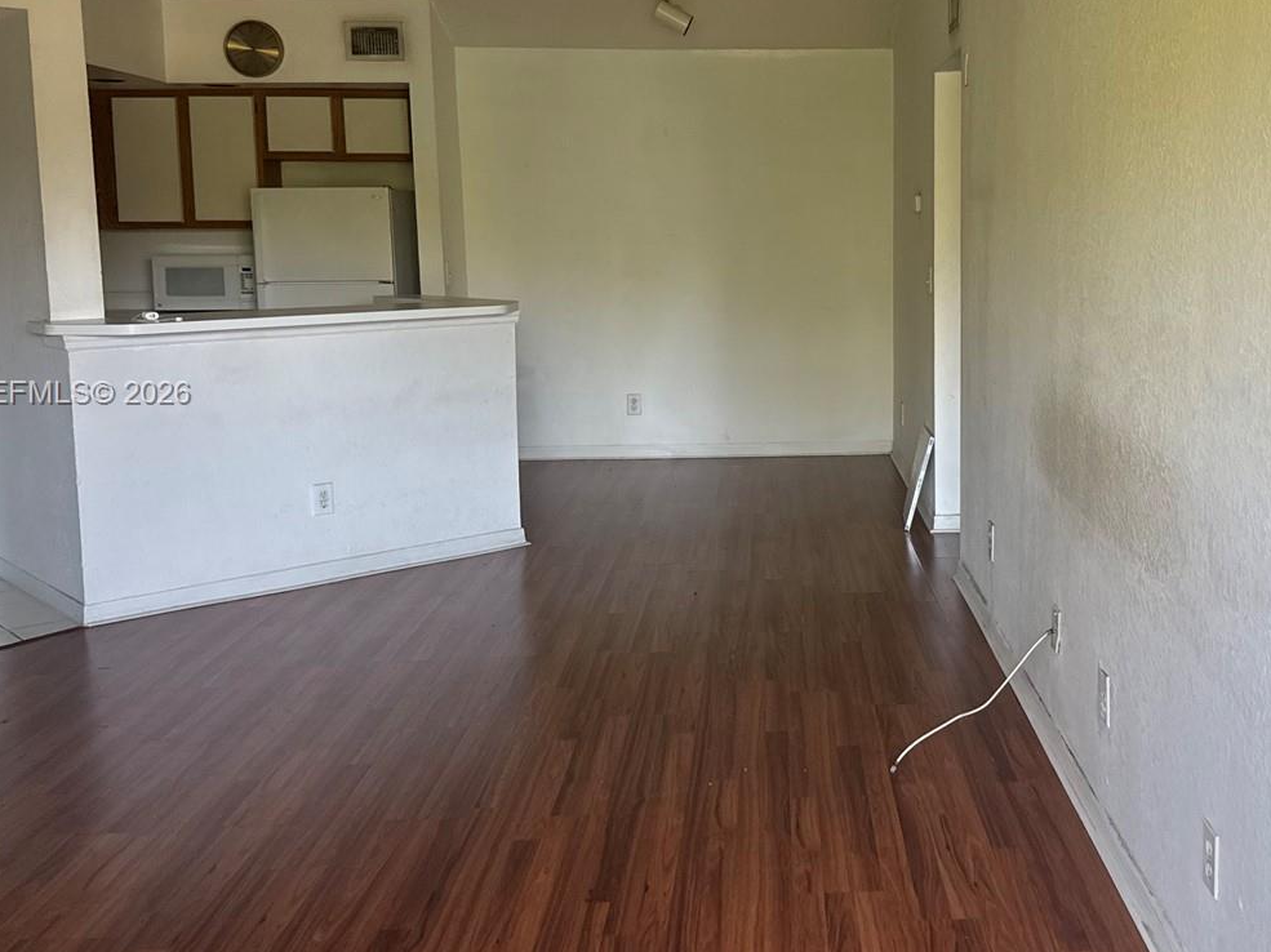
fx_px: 1431
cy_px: 395
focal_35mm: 39
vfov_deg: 36.7
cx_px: 821
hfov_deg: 47.3
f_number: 1.78
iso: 160
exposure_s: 1/121
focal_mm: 6.76
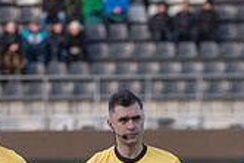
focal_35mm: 523
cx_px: -6
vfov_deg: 2.6
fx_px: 3548
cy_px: 242
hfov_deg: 3.9
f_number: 4
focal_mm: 150
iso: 280
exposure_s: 1/640
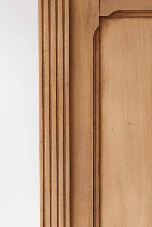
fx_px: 899
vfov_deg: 14.1
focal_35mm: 142
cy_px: 257
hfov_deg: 9.6
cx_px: 151
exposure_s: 1/52
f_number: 2.8
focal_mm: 35
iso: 160
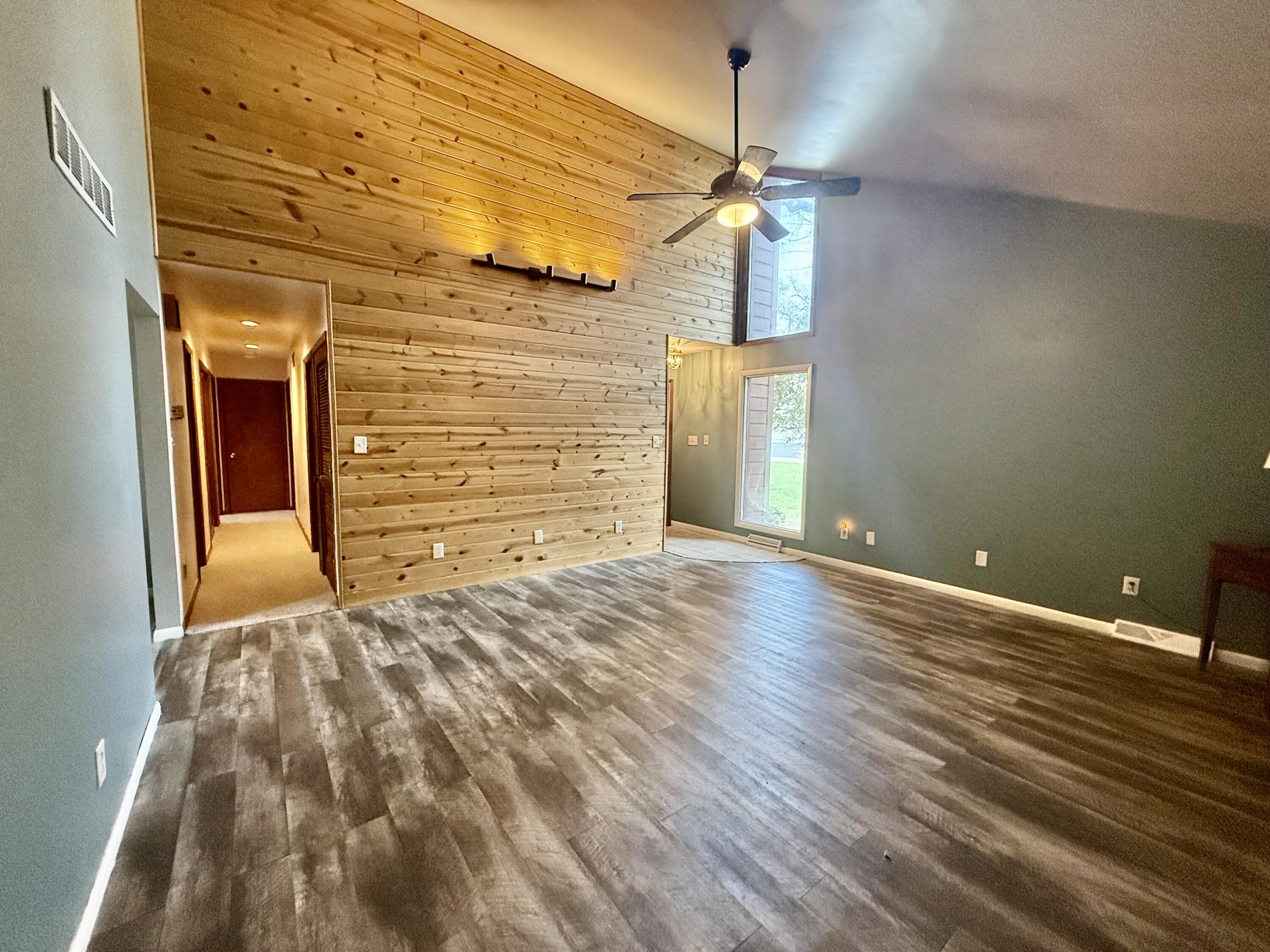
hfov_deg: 102.1
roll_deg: -1.2
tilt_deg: -5.6
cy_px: 476
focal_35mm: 14
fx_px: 514
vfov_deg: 85.7
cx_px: 635
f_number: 2.2
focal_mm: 2.22
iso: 640
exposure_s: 1/120
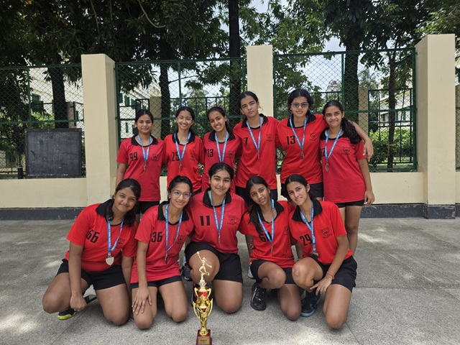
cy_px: 172
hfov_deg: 73.9
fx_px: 306
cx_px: 230
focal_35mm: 23
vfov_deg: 58.9
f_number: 1.7
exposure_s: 1/2752
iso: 80
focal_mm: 6.3
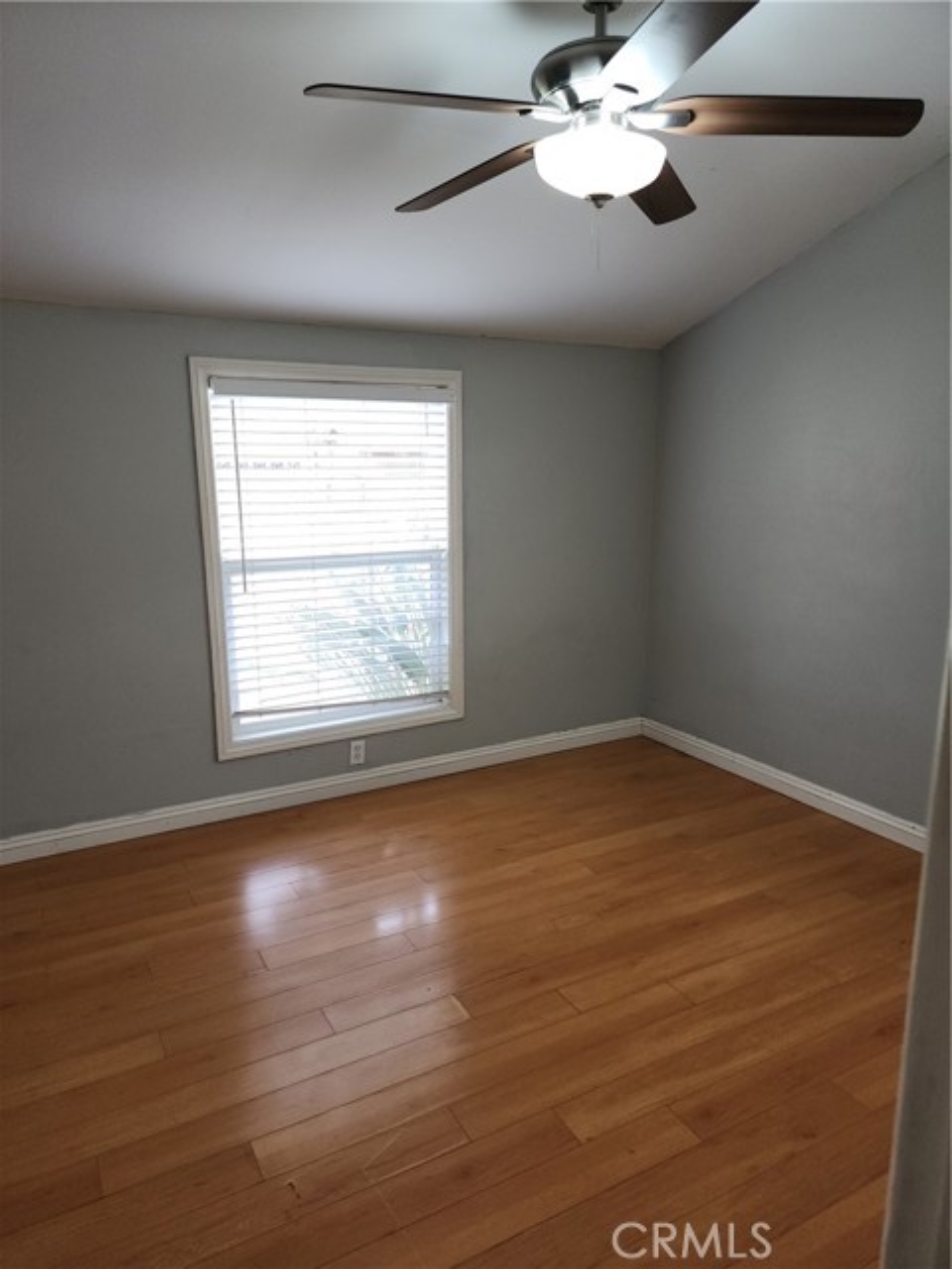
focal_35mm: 23
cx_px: 476
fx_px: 843
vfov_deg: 73.9
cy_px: 634
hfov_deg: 58.9
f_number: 1.8
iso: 64
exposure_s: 1/120
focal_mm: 6.4
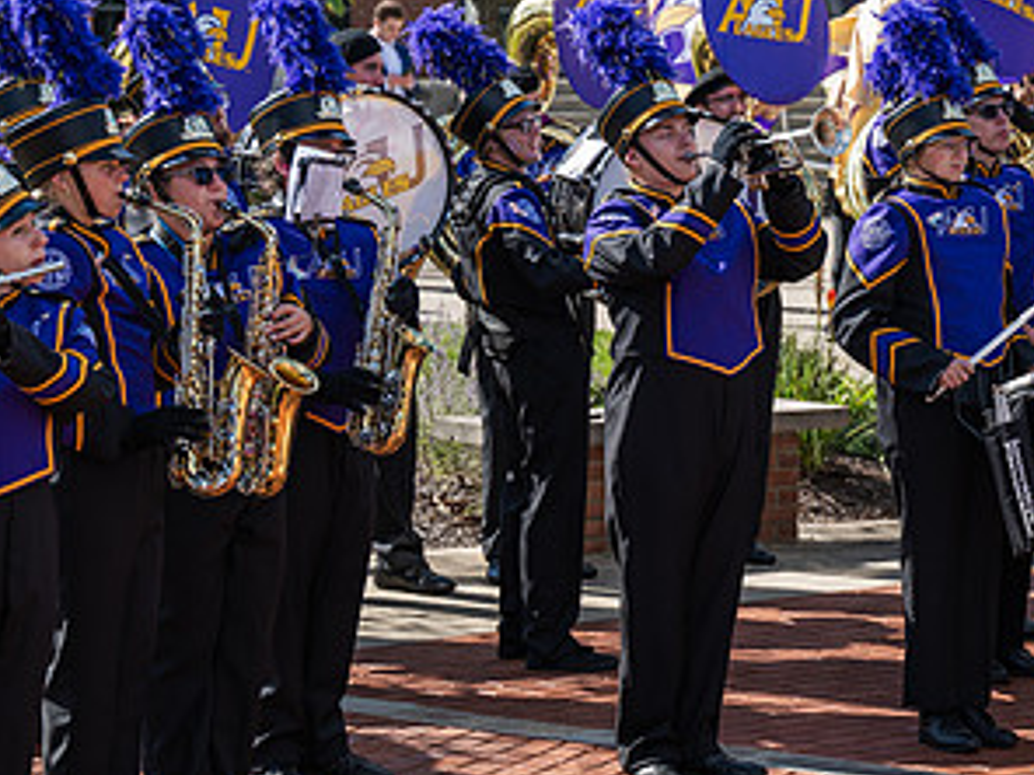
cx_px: 842
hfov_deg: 14.8
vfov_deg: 11.2
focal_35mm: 132
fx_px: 3943
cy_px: 218
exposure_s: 1/500
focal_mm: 70
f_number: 3.5
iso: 64
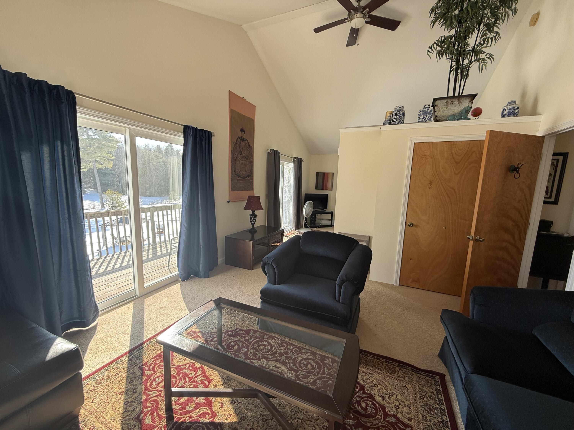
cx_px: 287
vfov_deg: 85.7
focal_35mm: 14
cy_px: 215
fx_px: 232
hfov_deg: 102.1
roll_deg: -2.2
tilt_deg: -8.2
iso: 64
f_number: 2.2
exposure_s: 1/132
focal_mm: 2.22
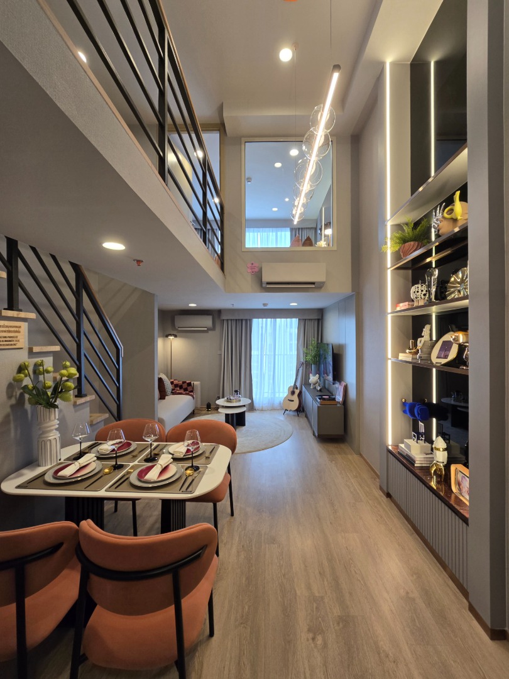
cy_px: 340
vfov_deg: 106.2
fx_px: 255
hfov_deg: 89.9
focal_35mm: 13
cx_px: 254
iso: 80
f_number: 2.2
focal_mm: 2.2
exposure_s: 1/50.3
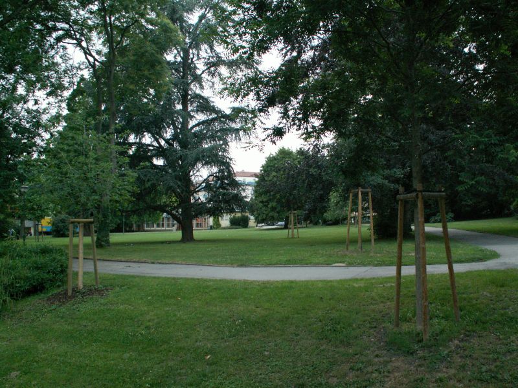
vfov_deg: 40.7
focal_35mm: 35
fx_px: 524
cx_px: 259
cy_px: 194
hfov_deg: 52.6
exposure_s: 1/40
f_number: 2.8
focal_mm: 5.86
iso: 160
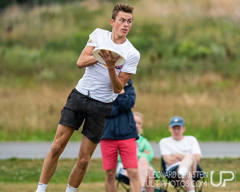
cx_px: 133
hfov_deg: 3.5
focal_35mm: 555
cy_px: 96
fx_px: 3941
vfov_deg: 2.8
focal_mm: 300
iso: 1600
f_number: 5
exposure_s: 1/2000
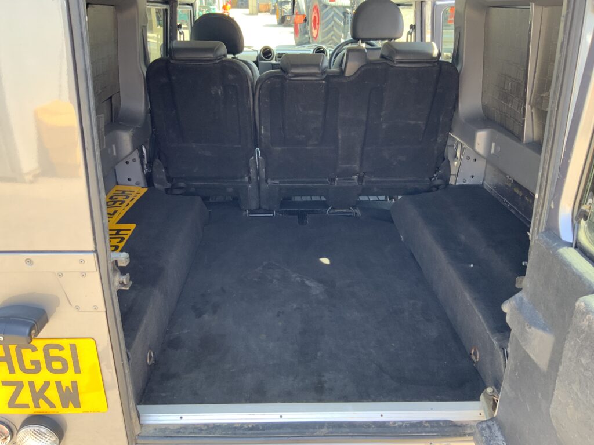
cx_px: 297
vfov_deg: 48.2
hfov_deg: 61.7
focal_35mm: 29
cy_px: 222
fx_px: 498
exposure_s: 1/122
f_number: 1.8
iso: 40
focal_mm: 3
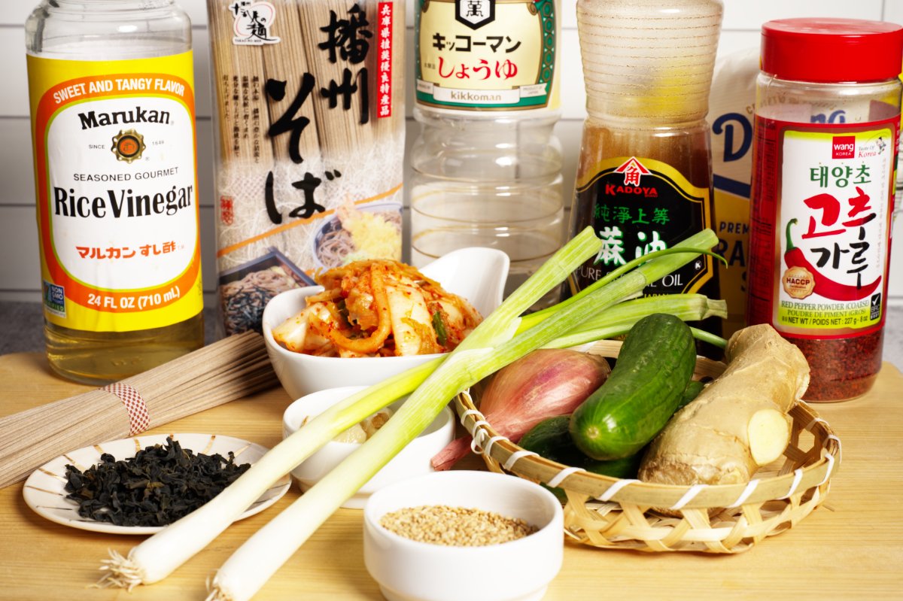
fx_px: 1605
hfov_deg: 31.4
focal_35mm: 64
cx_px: 452
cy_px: 300
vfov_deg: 21.2
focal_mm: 64
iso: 100
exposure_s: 1/100
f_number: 11
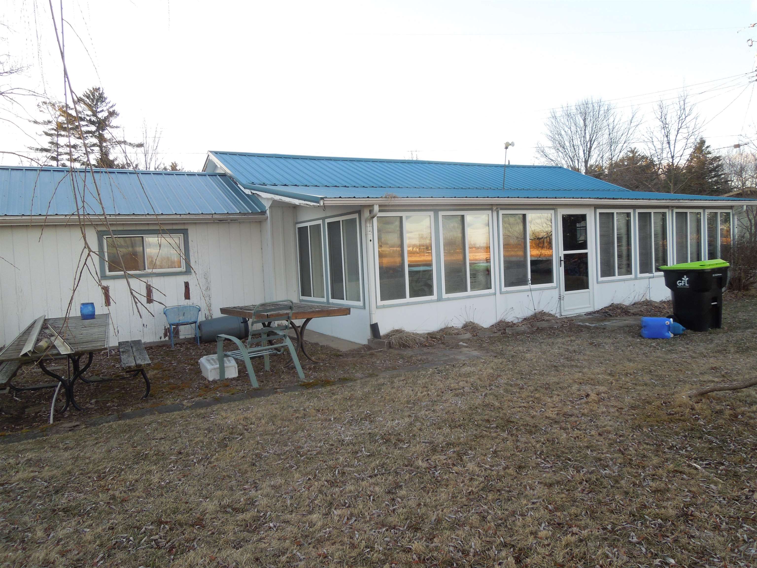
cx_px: 378
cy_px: 284
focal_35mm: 25
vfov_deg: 54.9
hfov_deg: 69.4
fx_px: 547
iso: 100
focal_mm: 4.5
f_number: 3.3
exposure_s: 1/60
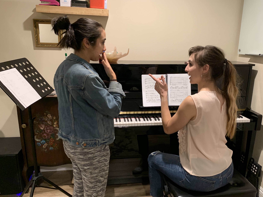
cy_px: 104
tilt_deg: -13.9
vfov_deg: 46.8
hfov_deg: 59.7
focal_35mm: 30
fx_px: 228
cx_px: 149
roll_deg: -0.9
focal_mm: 4.25
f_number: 1.8
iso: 400
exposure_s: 1/60
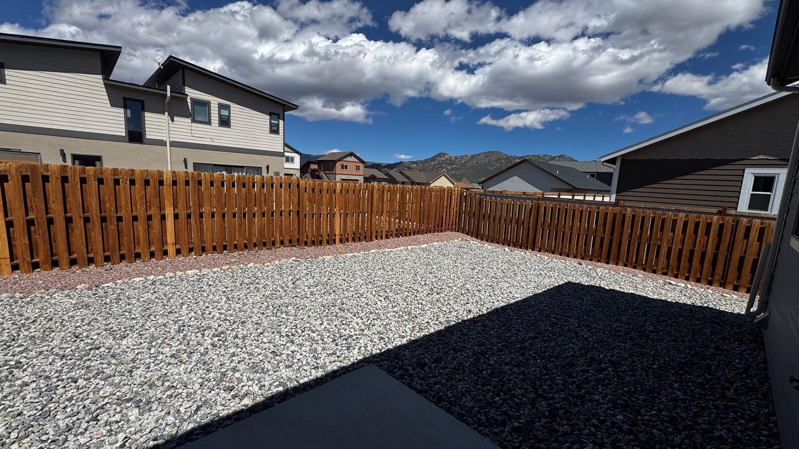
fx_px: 339
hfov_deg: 99.4
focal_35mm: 16
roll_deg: -3.5
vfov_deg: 67.1
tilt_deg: -7.3
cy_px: 230
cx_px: 401
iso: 50
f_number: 2.2
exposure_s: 1/3717
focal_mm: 2.22
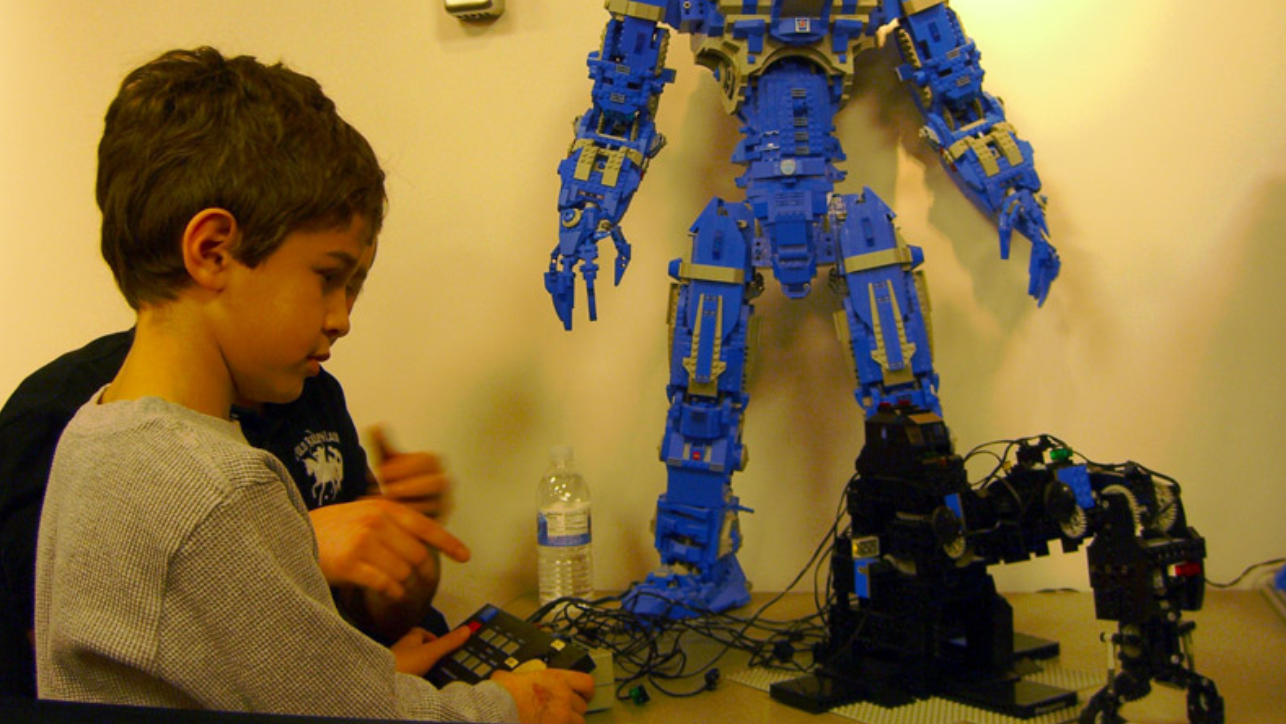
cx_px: 637
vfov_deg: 28.3
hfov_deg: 48.4
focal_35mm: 42
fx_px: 1432
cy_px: 305
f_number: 2.8
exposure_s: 1/40
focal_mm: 7.9
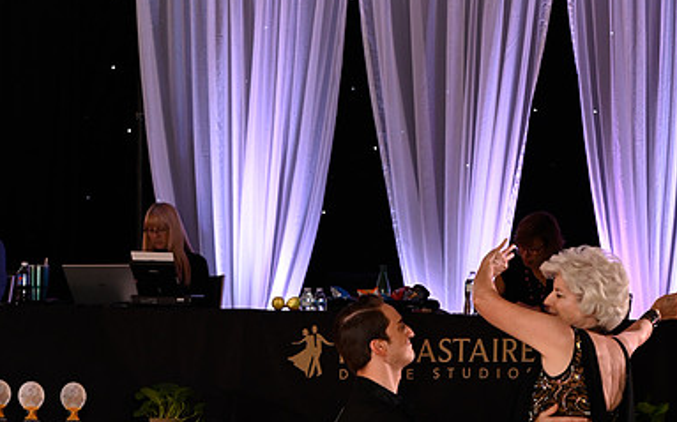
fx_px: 3191
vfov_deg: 7.5
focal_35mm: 173
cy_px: 487
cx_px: 338
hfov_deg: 12.1
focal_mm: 112
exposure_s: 1/200
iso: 2000
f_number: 5
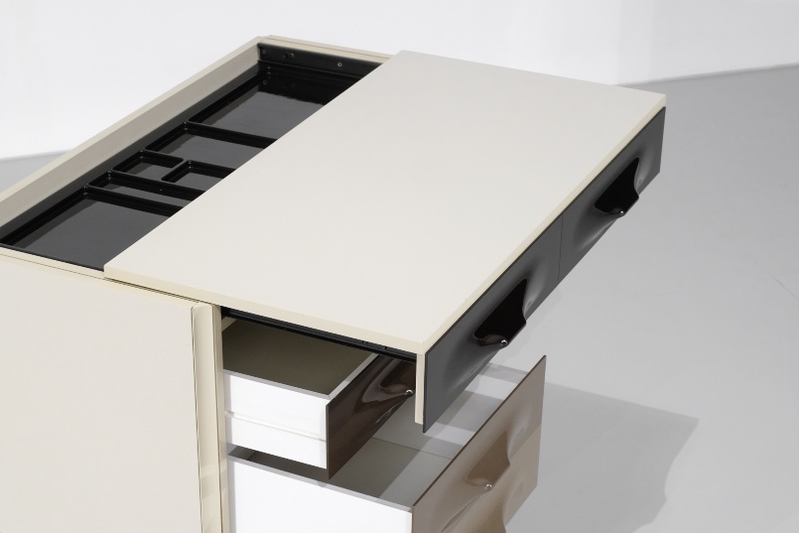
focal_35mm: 79
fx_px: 1754
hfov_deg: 25.5
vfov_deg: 17.2
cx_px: 239
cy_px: 352
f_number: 5.6
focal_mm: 35
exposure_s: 1/70
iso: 800
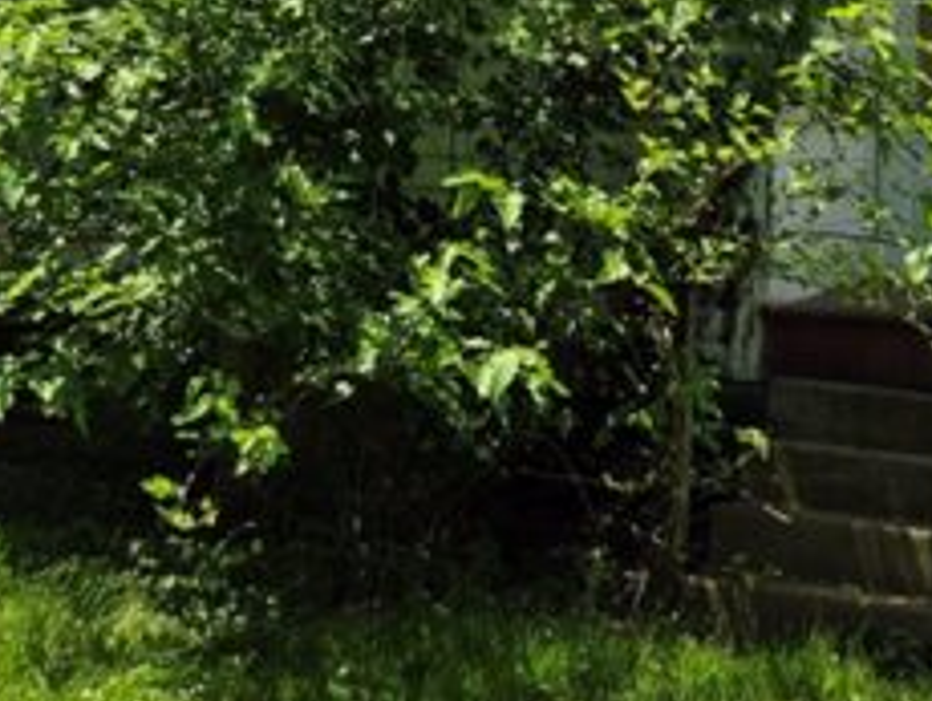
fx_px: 2156
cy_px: -413
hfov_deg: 24.1
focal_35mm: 80
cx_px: 721
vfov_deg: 16.5
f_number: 1.8
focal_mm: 5.4
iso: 25
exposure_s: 1/2232
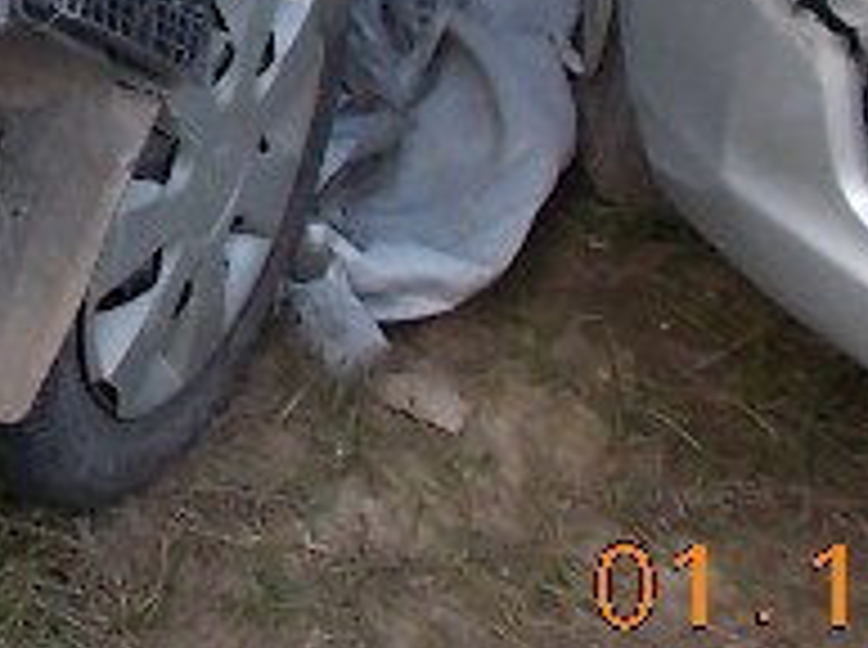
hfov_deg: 16.9
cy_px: -446
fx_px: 2703
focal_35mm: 108
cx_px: -333
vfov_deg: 12.7
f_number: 3.2
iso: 80
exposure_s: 1/30
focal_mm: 4.6
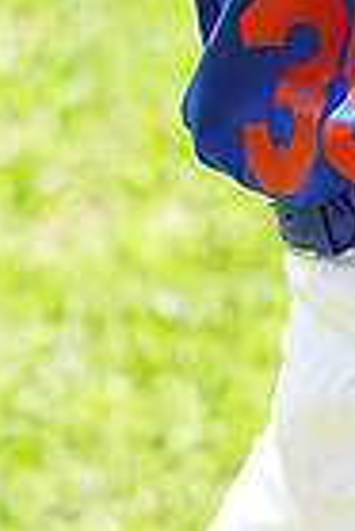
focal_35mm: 771
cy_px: -424
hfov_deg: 1.8
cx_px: 267
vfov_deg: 2.7
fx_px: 11375
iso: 200
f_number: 6.3
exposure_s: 1/200
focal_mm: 185
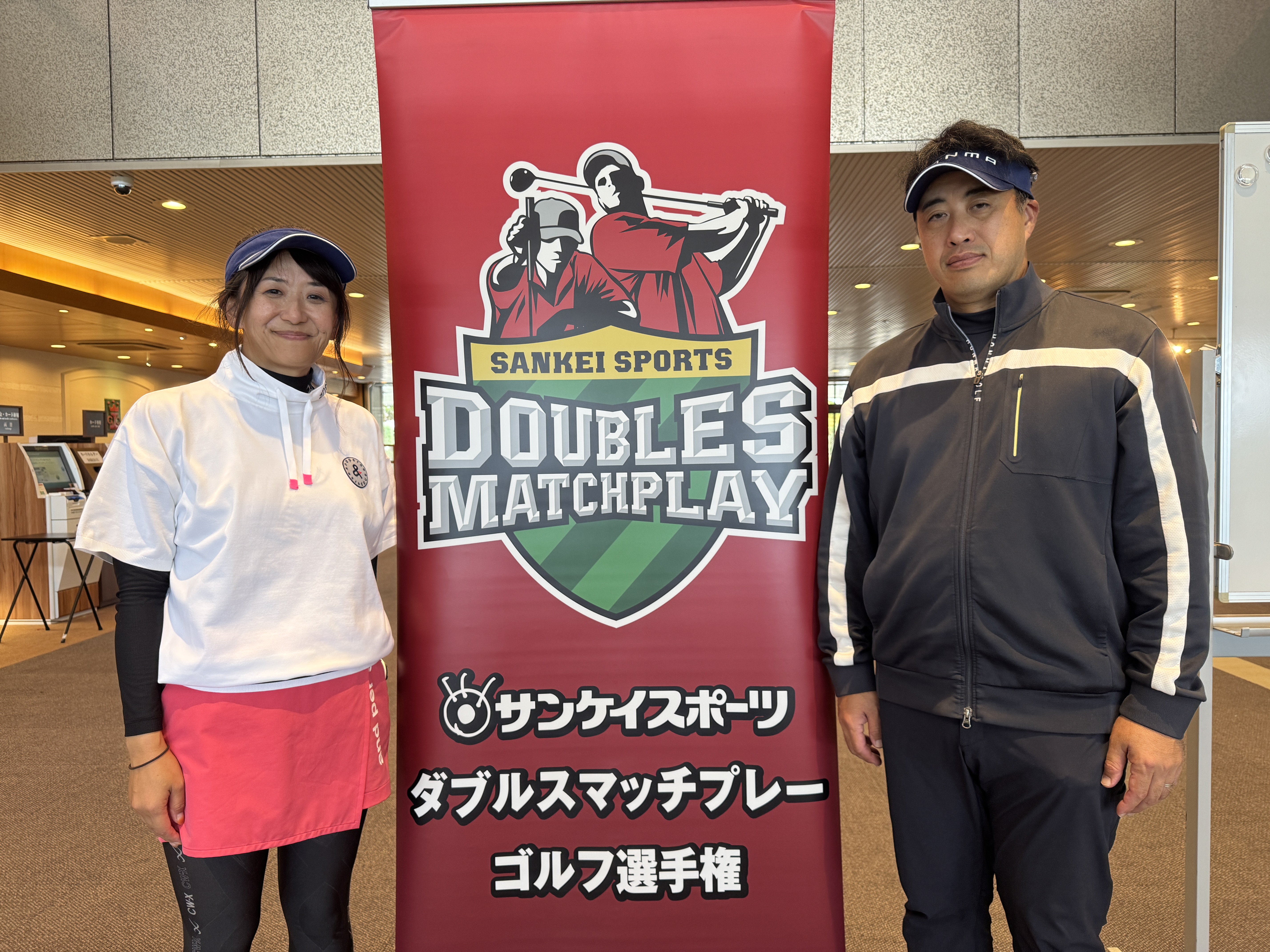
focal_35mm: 24
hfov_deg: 71.6
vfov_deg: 56.8
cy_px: 476
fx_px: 881
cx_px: 635
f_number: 1.78
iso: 160
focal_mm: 6.76
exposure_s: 1/50
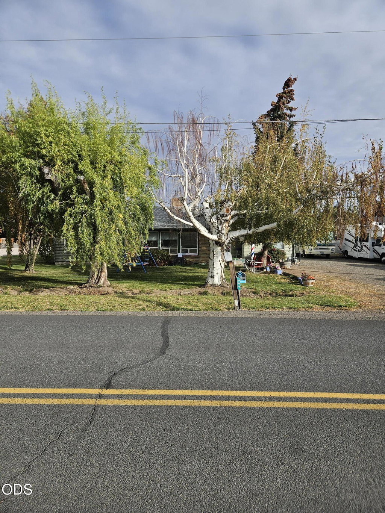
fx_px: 341
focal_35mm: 23
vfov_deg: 73.9
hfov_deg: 58.9
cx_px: 192
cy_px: 256
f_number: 1.8
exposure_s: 1/1358
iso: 25
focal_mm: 5.4
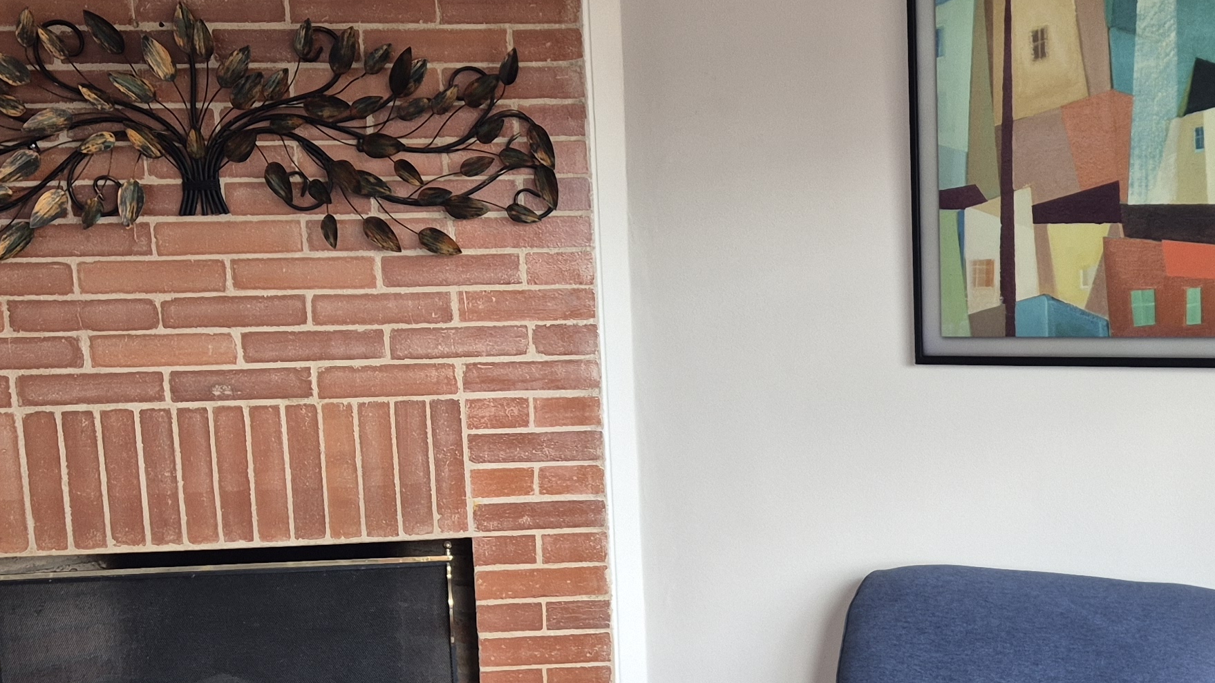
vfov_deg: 20.7
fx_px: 1836
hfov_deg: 36.4
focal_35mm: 57
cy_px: 608
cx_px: 763
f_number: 1.8
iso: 100
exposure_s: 1/120
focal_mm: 5.4
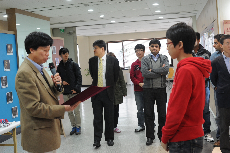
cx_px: 115
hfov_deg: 39.6
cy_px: 76
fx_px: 319
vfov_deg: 26.9
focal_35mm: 50
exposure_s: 1/50
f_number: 6.3
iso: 3200
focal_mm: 50
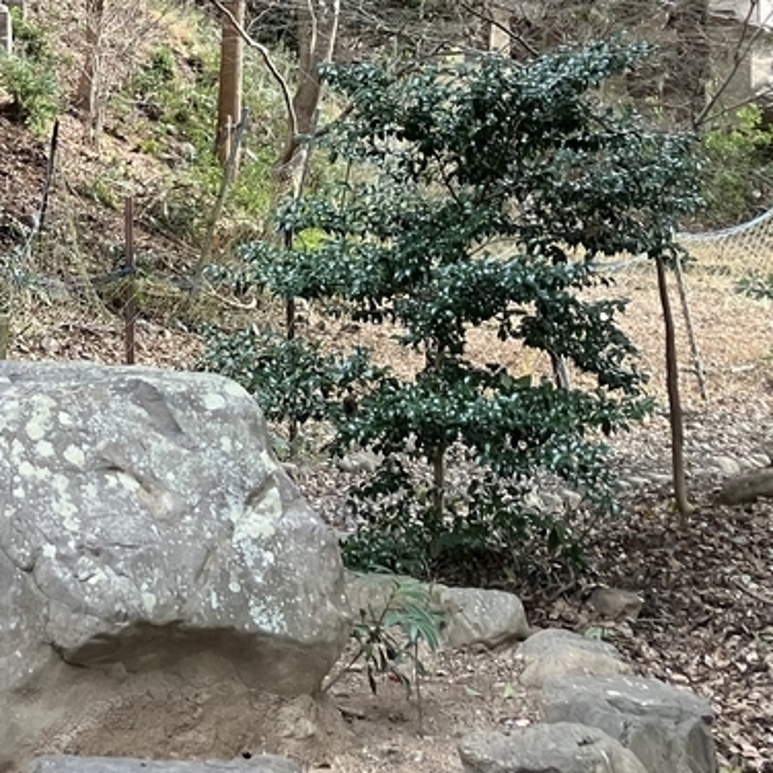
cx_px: -201
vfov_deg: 21.7
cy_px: 160
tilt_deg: +3.4
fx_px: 1996
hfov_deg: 20.3
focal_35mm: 79
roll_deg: -0.1
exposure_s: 1/84
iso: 80
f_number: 1.8
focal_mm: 3.99
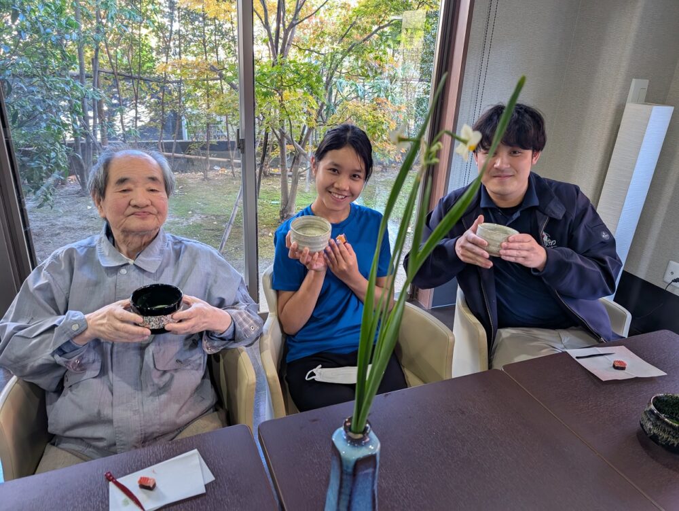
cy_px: 256
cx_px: 340
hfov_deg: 71.5
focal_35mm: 24
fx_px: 471
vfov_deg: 56.9
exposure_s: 1/48.3
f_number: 1.68
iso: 190
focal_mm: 6.9
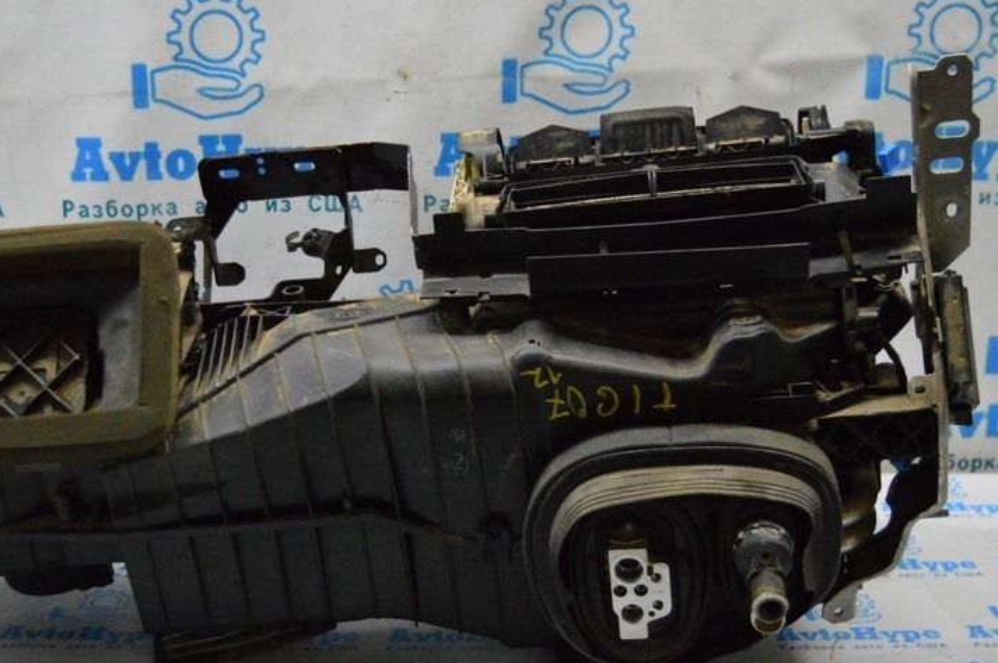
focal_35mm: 56
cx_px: 420
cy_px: 356
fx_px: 1551
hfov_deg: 35.6
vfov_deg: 24.1
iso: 6400
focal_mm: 26
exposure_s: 1/800
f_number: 4
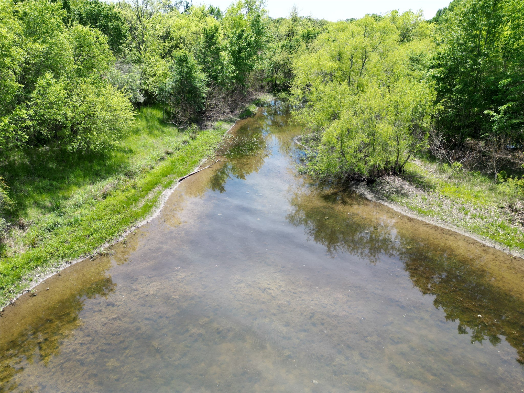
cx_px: 262
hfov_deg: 71.6
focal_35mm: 24
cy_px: 196
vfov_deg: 56.8
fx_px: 363
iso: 120
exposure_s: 1/1250
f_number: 1.7
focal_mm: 6.72
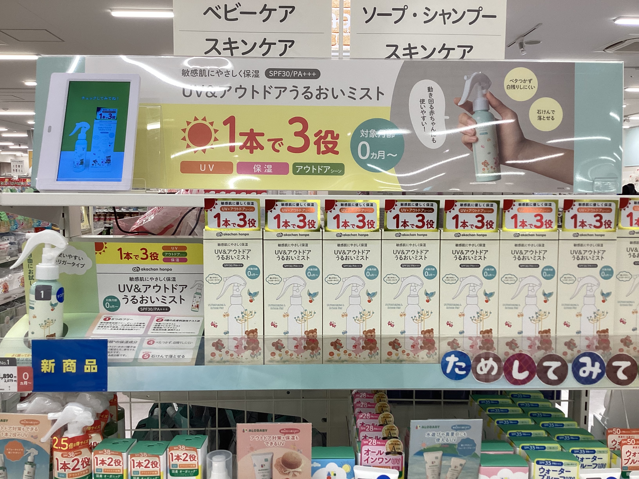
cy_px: 240
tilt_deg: -4.6
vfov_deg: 45.4
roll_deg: -1.6
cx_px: 320
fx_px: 572
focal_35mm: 31
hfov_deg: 58.4
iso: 64
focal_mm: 3.3
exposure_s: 1/100
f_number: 2.4
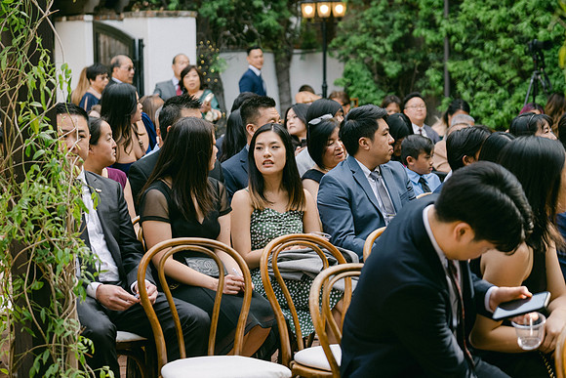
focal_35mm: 85
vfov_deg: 16.0
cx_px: 283
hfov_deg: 23.8
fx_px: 1341
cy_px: 189
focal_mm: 56.3
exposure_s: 1/250
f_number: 2.8
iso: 320
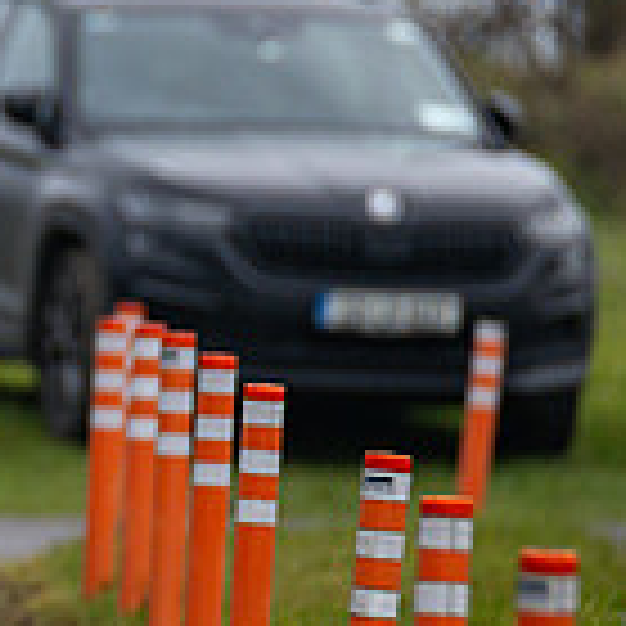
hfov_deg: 1.1
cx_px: -635
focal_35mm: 1596
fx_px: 32654
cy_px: 297
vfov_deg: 1.1
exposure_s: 1/1600
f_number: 2.8
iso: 280
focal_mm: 300
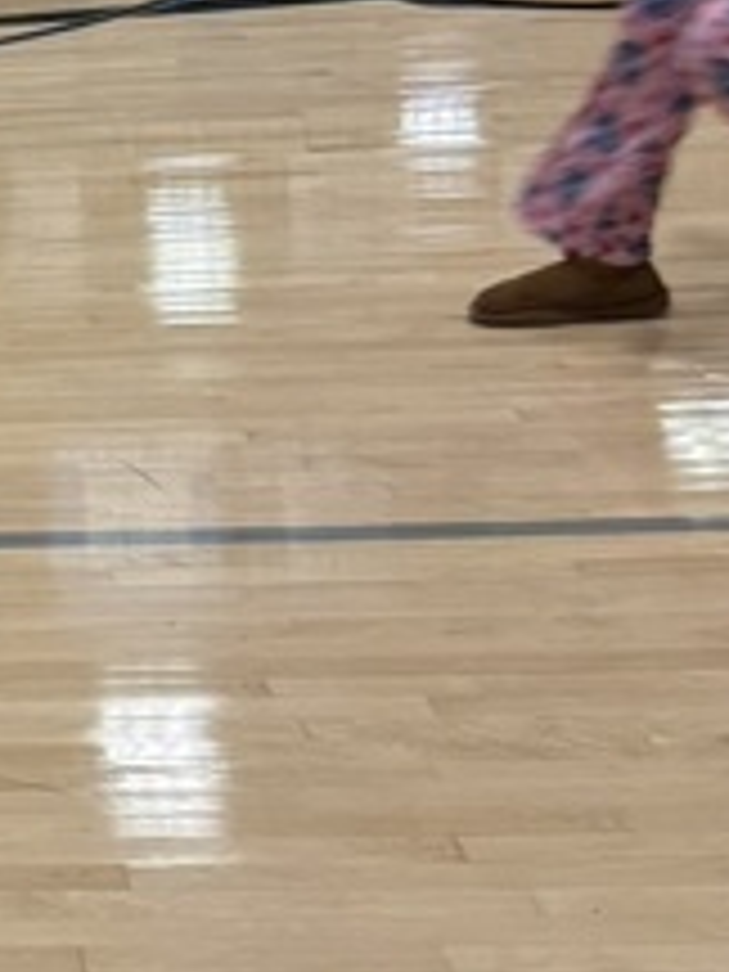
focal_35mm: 114
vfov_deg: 17.0
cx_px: -688
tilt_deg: -11.3
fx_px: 3201
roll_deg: +5.7
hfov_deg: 11.7
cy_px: 112
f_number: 1.78
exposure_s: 1/104
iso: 200
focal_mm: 6.76
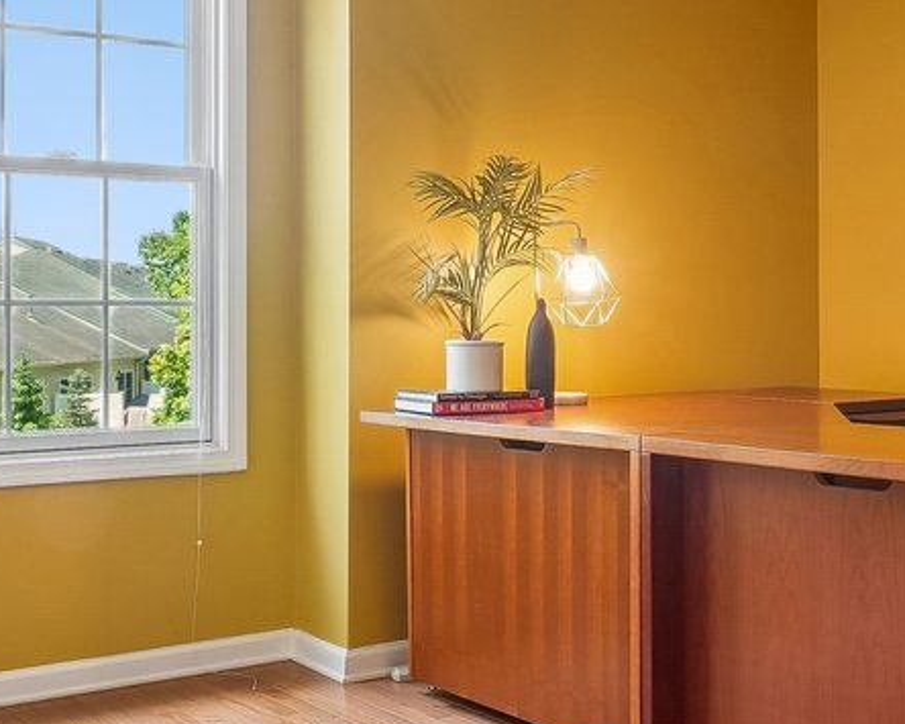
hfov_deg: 36.0
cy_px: 280
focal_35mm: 52
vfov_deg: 29.0
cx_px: 491
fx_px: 1392
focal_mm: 12
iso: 100
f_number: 11
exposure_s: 1/2
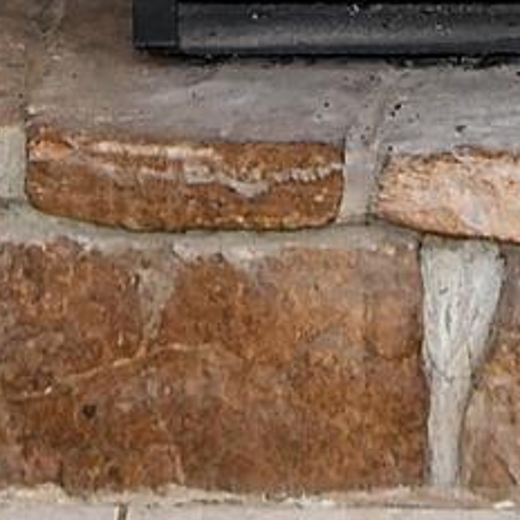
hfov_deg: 6.5
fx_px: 4589
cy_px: -765
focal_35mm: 270
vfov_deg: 6.2
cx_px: 509
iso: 500
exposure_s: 1/60
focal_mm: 24
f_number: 4
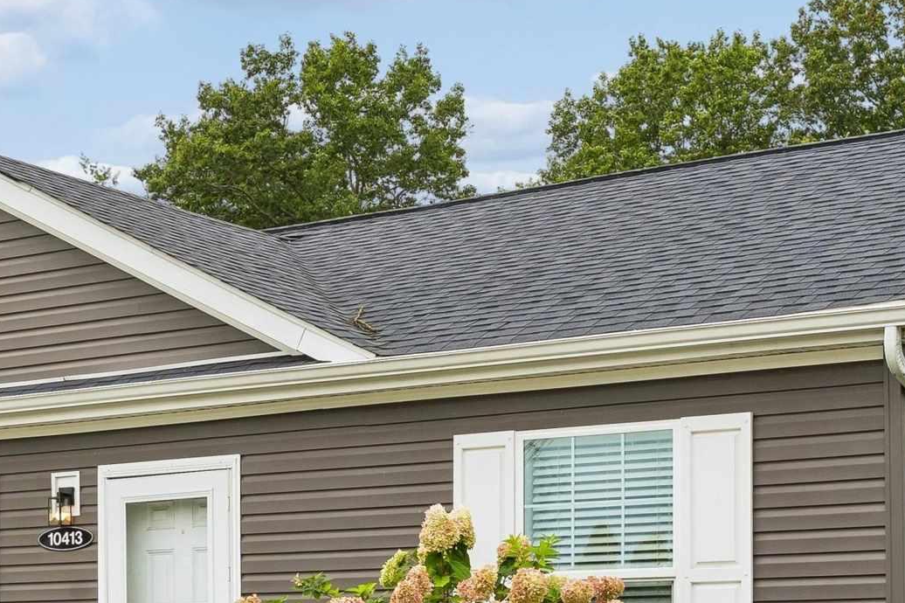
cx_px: 149
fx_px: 2237
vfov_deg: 15.1
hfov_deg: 22.5
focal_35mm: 89
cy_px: 576
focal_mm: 30
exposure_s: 1/125
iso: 200
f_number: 13
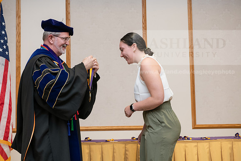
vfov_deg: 20.6
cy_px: 80
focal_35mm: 66
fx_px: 442
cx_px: 120
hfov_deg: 30.5
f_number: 5.6
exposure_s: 1/200
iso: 2000
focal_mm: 66
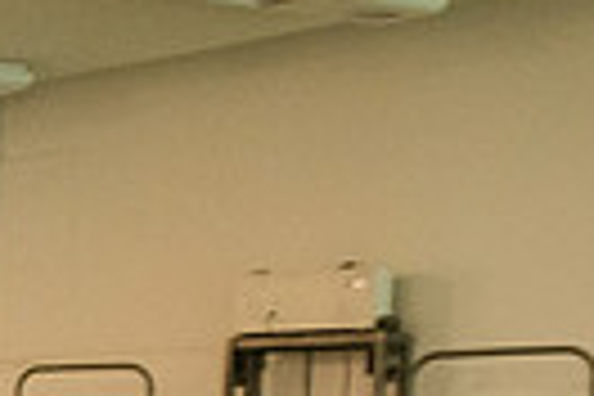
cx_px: -648
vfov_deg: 10.9
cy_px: 655
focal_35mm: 119
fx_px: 1963
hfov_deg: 14.1
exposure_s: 1/5
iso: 3200
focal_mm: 27
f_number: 6.3
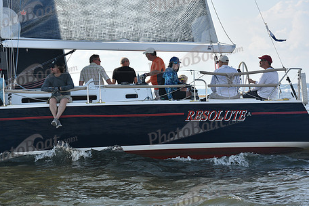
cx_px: 113
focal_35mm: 140
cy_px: 103
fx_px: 1202
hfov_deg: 14.6
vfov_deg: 9.8
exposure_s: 1/1000
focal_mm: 110
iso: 250
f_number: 6.3
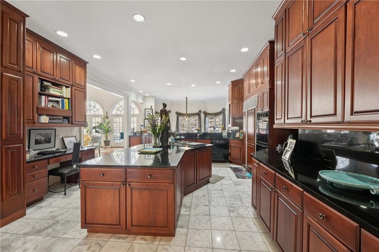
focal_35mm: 14
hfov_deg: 104.3
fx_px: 147
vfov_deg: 81.1
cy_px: 126
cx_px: 190
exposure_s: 1/5
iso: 320
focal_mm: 14
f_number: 8
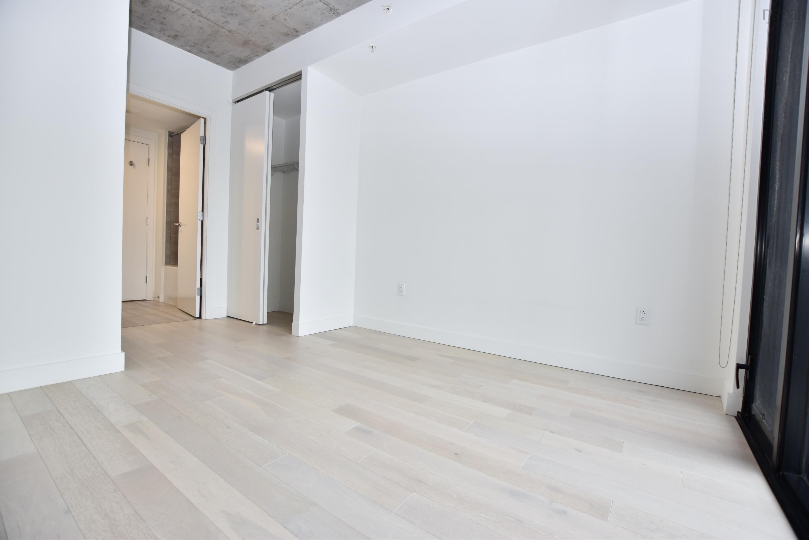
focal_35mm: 15
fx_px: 337
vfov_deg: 77.4
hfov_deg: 100.3
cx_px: 404
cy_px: 270
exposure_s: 1/45
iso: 200
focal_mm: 10
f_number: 3.5
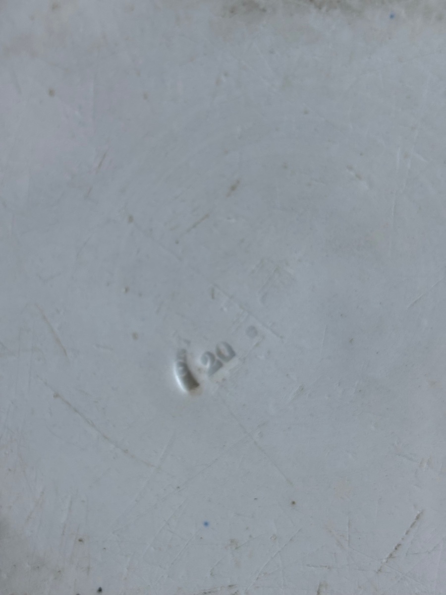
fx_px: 893
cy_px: 298
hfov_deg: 28.0
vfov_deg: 36.8
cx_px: 223
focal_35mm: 52
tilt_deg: -79.4
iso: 50
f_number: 1.6
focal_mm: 5.96
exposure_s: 1/108
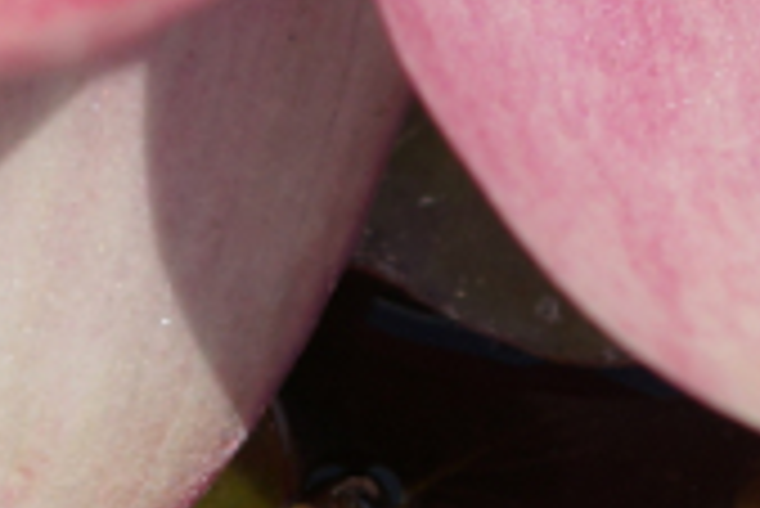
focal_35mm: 1062
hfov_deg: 1.9
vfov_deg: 1.3
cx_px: 333
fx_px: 22439
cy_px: -989
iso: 100
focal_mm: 100
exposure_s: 1/400
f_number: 5.6
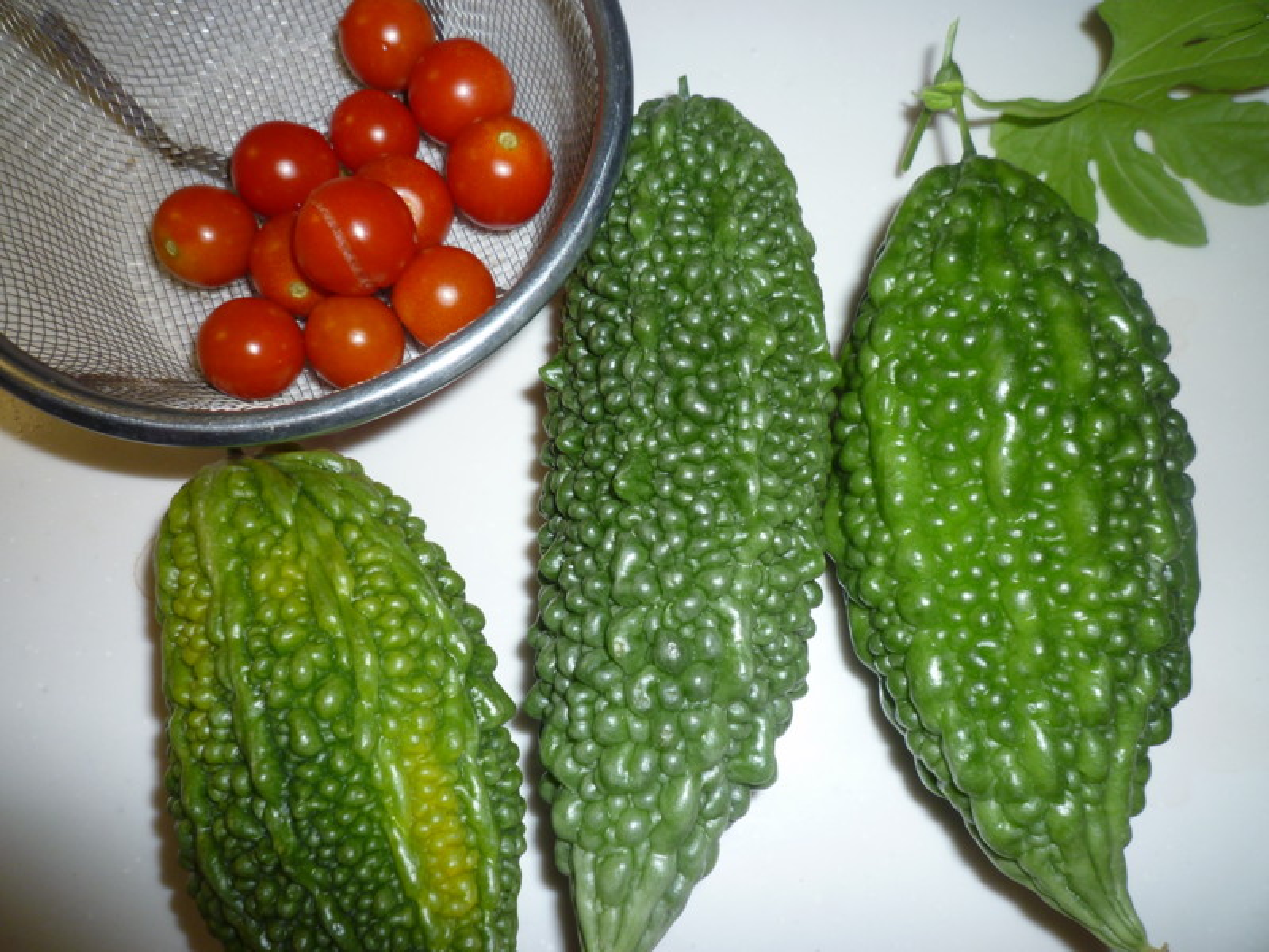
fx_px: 916
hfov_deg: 69.4
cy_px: 476
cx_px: 634
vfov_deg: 54.9
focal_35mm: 25
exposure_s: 1/30
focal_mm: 4.4
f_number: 4
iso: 100
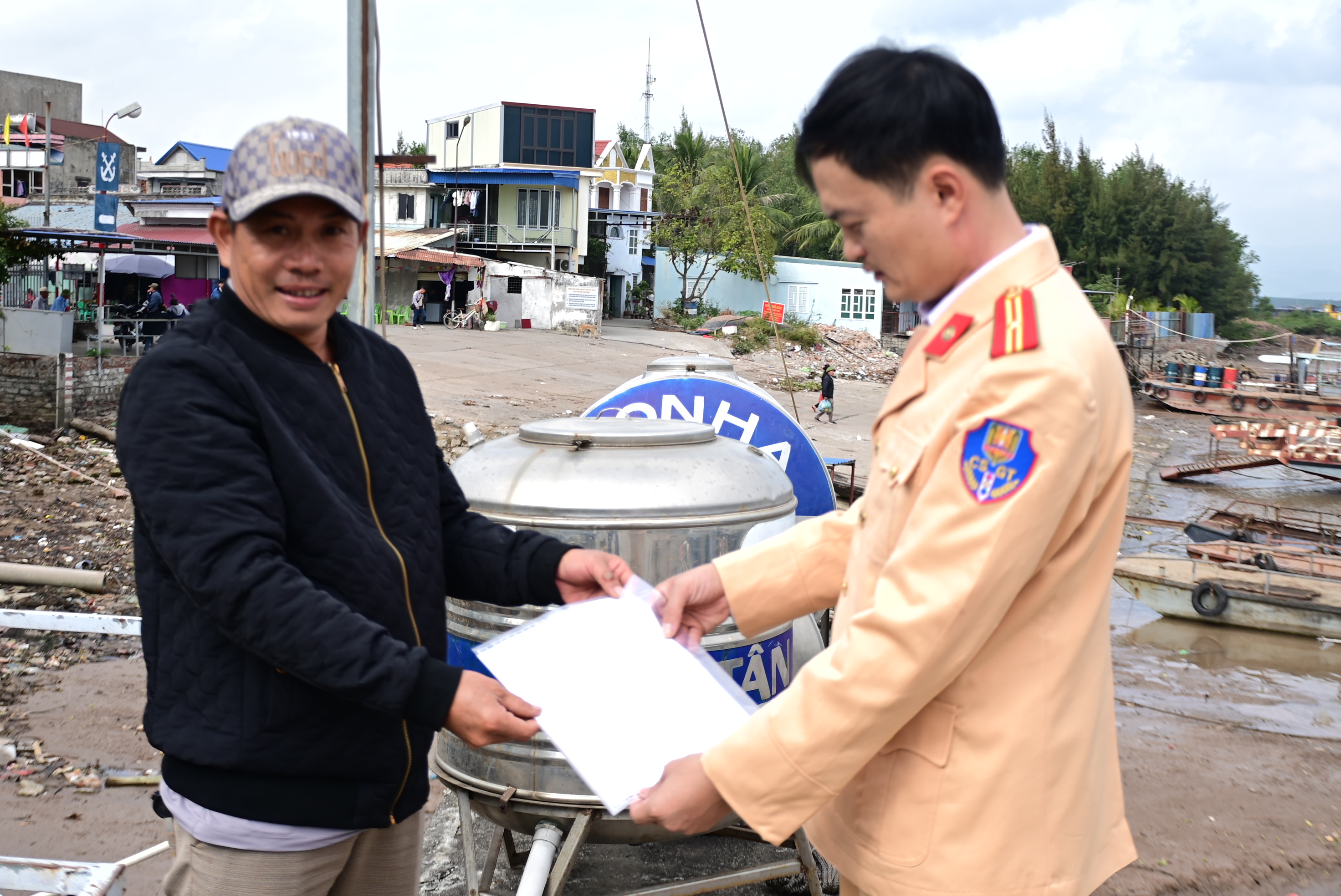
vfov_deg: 28.1
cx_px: 670
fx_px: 1789
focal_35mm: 48
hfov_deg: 41.1
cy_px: 448
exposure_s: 1/200
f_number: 4
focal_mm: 32
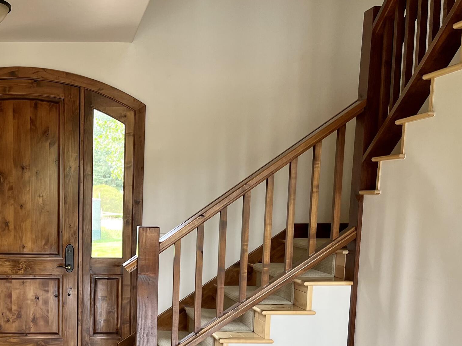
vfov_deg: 27.6
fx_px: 681
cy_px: 307
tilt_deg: -8.3
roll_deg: -0.2
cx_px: 69
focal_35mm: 51
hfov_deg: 35.8
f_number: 1.6
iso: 64
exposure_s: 1/122
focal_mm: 5.1
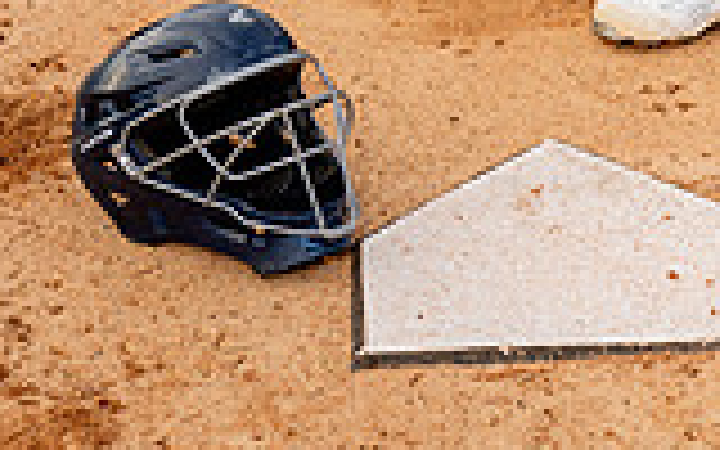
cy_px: -508
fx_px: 2649
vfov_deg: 9.0
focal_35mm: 135
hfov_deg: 15.4
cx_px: 554
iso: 80
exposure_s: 1/250
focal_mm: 47
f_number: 4
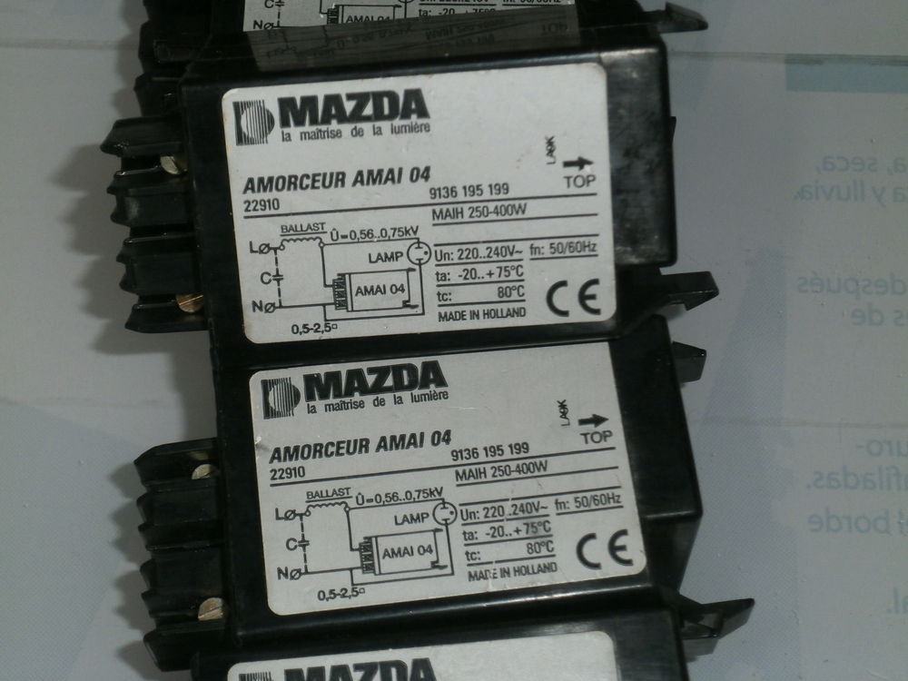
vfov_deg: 20.2
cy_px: 340
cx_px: 454
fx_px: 1915
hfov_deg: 26.7
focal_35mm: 73
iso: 200
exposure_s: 1/50
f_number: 4.4
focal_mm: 13
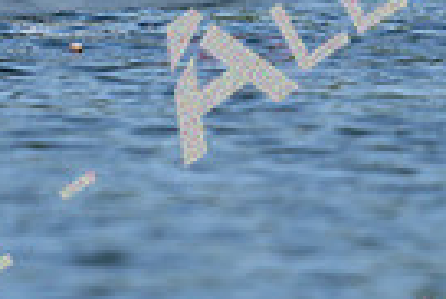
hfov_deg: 1.2
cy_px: -146
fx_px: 21964
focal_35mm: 1771
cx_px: -115
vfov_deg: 0.8
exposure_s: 1/1600
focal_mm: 415
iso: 320
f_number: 6.3
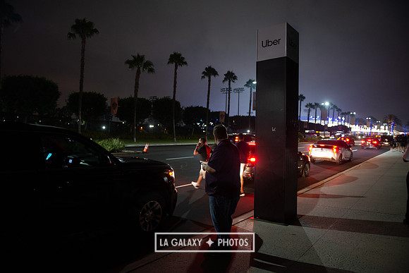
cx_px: 204
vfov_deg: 53.2
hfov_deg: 73.7
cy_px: 136
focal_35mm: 24
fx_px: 273
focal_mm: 24
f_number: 2.8
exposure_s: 1/40
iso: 2000
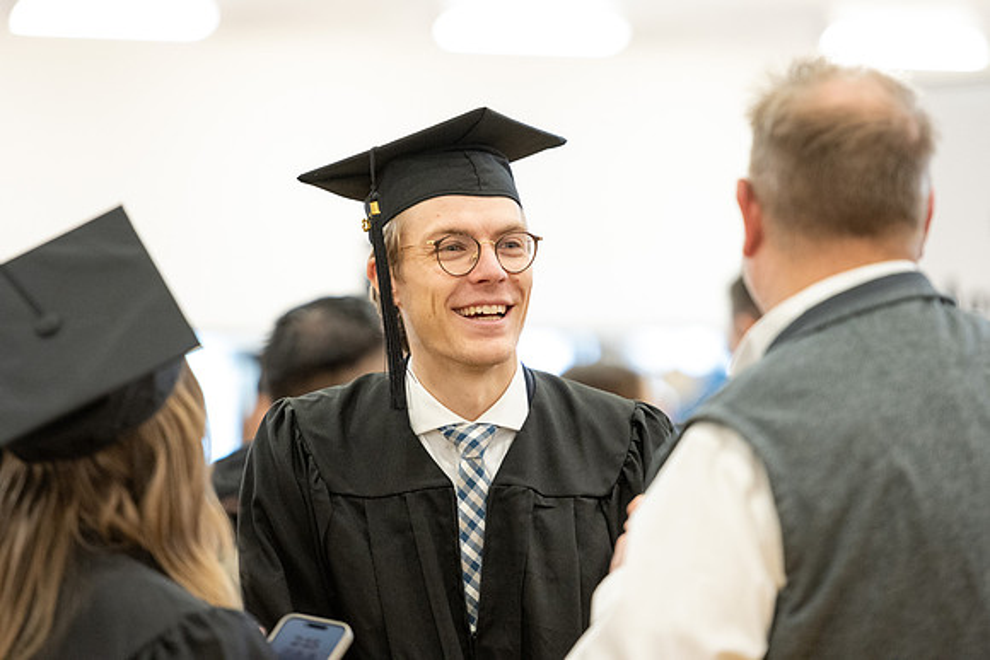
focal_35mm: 208
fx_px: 5711
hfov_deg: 9.9
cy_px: 279
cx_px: 495
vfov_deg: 6.6
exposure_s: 1/160
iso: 2500
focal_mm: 180
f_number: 2.8
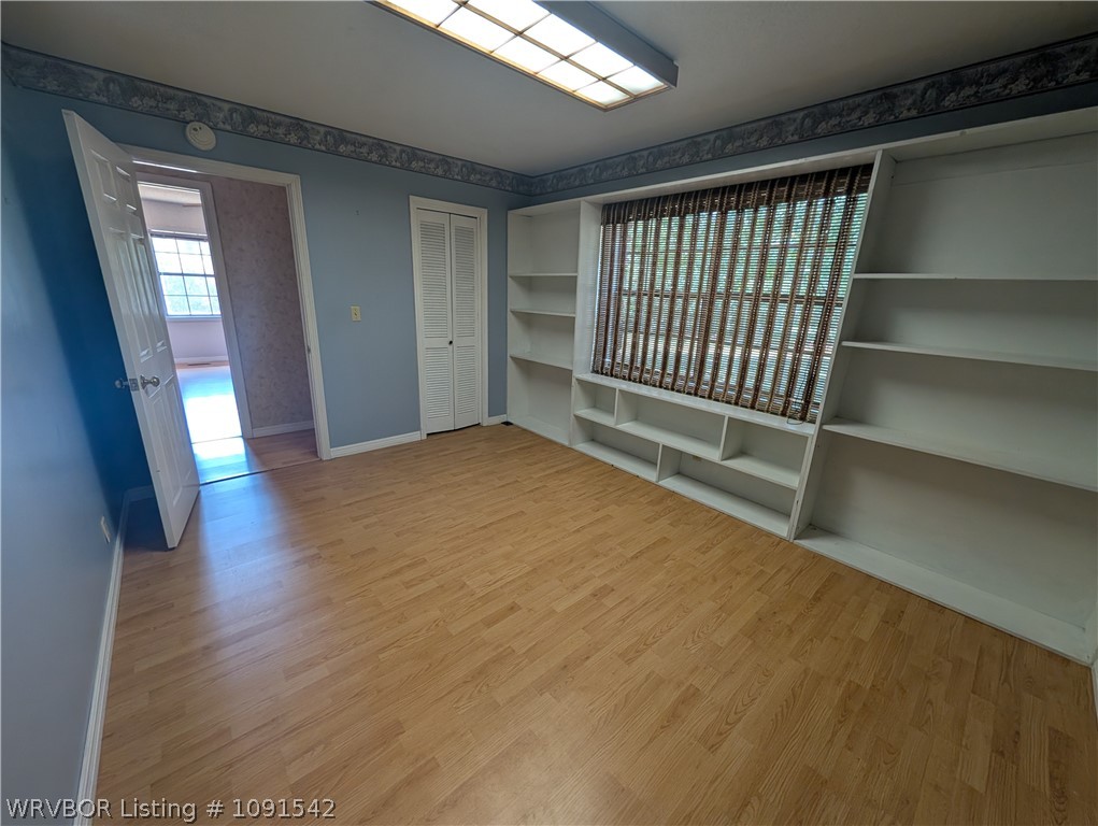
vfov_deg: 94.6
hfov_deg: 110.5
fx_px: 381
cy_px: 413
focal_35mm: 12
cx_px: 549
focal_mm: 2.02
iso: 91
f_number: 1.7
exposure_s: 1/60
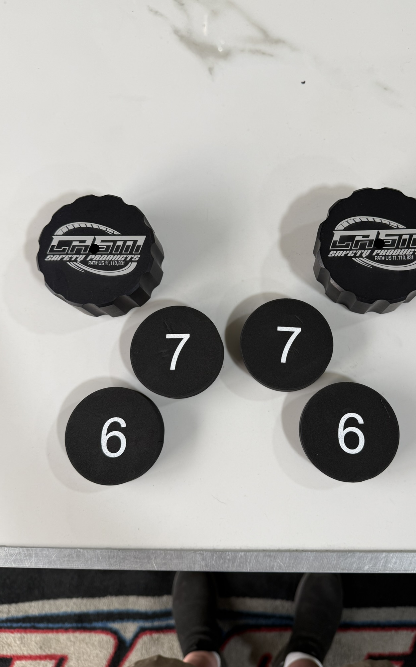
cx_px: 247
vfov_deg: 70.4
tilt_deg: -78.1
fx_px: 472
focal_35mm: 26
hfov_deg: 47.3
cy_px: 330
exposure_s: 1/121
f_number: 1.78
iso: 125
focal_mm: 6.76
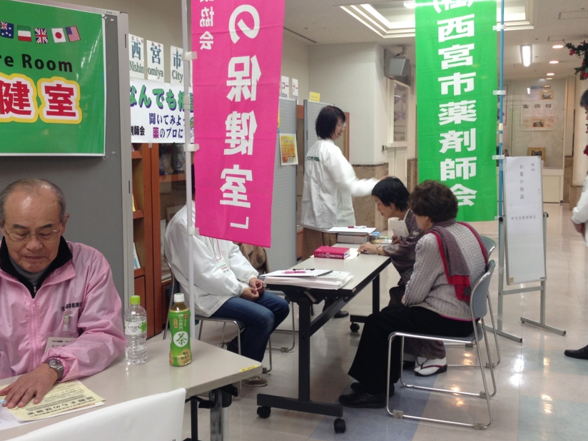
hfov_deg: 45.8
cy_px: 204
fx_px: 696
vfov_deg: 35.1
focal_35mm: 41
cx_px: 290
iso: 64
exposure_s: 1/24
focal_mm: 4.12
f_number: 2.4
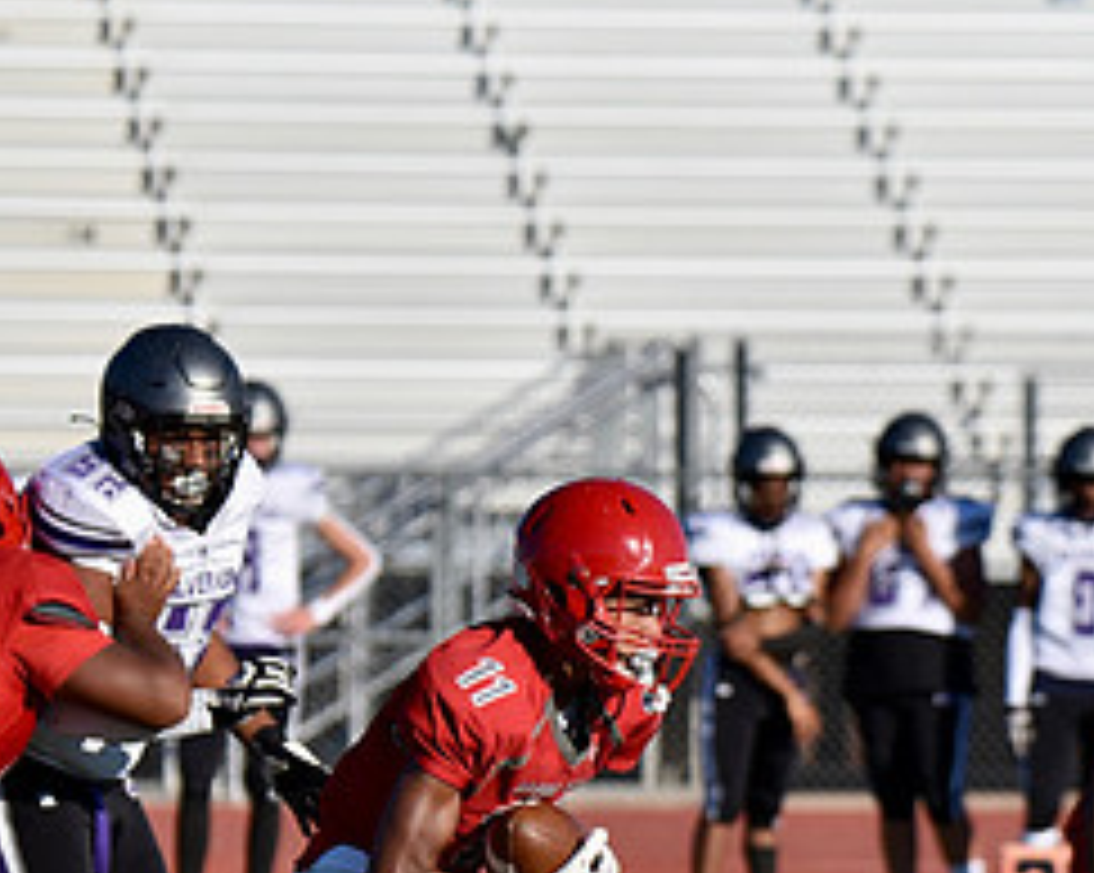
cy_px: 772
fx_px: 17405
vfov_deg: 2.9
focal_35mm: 538
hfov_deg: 3.6
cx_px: 581
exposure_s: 1/4000
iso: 500
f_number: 5.6
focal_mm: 240
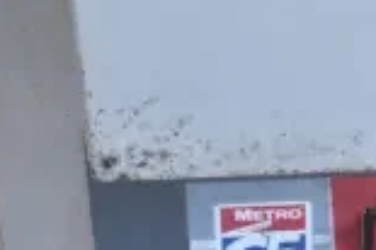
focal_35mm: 183
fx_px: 1909
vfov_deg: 7.5
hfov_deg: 10.5
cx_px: 706
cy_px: 176
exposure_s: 1/125
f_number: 5.6
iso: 6400
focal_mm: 31
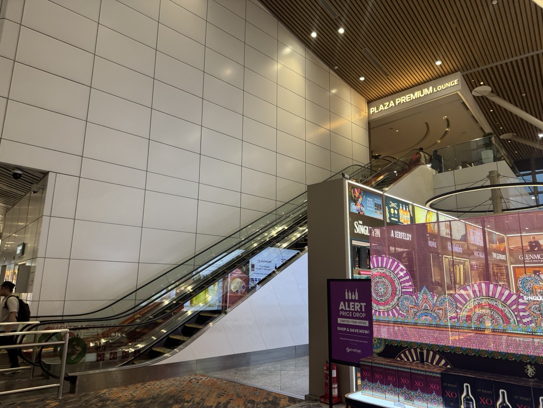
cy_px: 204
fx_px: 376
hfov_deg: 71.6
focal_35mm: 24
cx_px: 272
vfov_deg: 56.8
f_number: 1.78
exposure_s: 1/120
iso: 160
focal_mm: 6.76
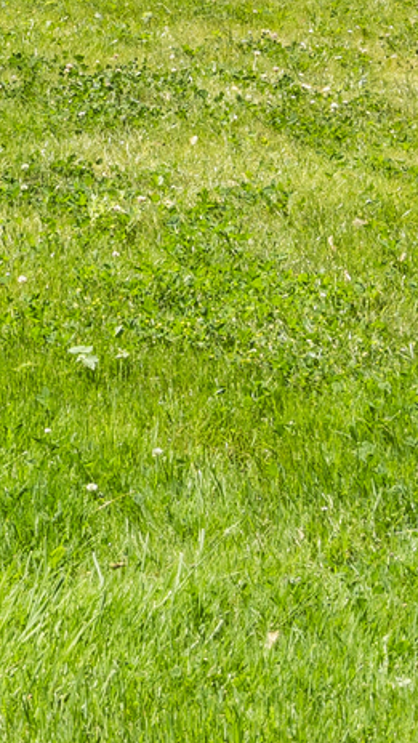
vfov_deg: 18.2
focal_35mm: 111
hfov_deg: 10.8
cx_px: 21
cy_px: -162
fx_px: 2187
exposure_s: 1/40
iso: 250
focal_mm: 16
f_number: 9
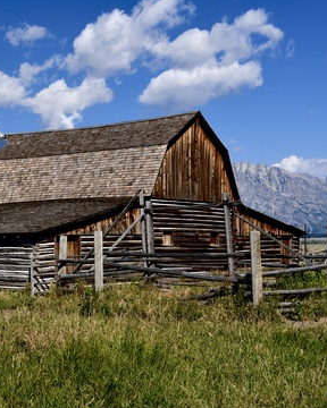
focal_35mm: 70
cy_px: 207
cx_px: 67
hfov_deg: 21.6
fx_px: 847
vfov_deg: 27.1
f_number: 8
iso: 100
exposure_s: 1/250
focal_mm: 24
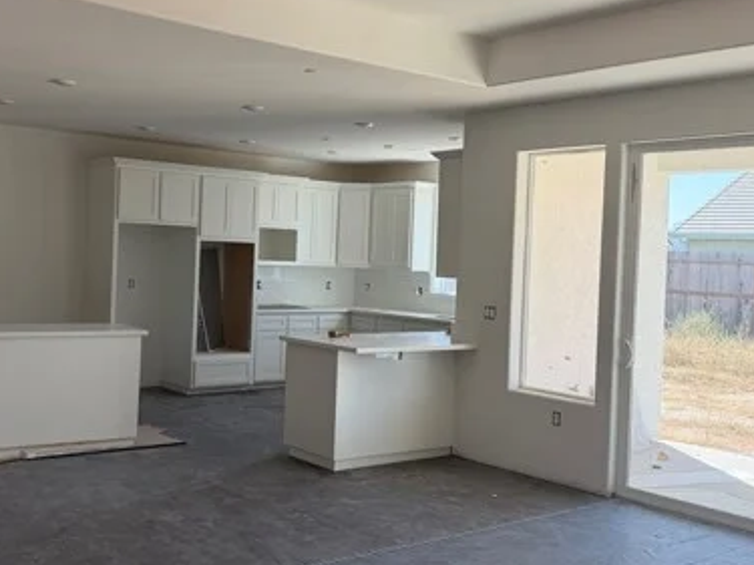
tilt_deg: -0.6
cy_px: 251
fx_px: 893
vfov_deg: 35.1
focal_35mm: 41
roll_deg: -2.3
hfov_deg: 45.3
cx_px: 271
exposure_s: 1/412
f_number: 1.78
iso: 100
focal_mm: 6.76
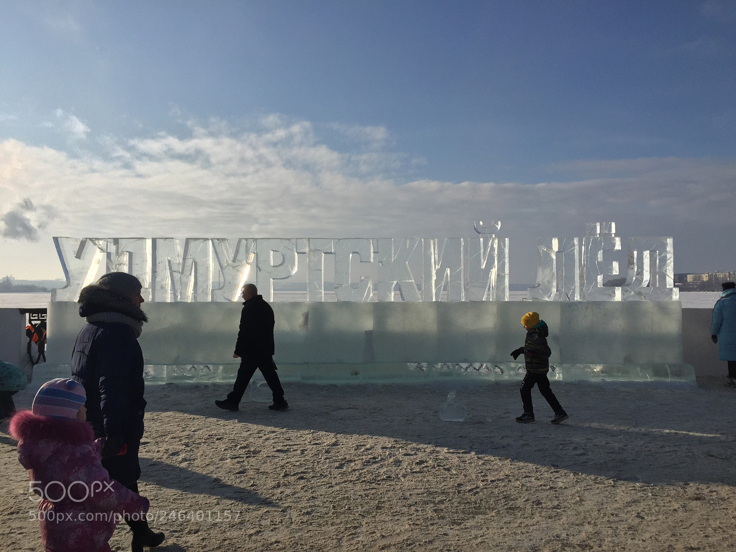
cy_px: 276
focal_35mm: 29
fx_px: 617
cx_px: 368
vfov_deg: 48.2
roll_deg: +0.7
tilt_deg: +0.1
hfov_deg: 61.7
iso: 32
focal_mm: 4.15
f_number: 2.2
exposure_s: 1/5650
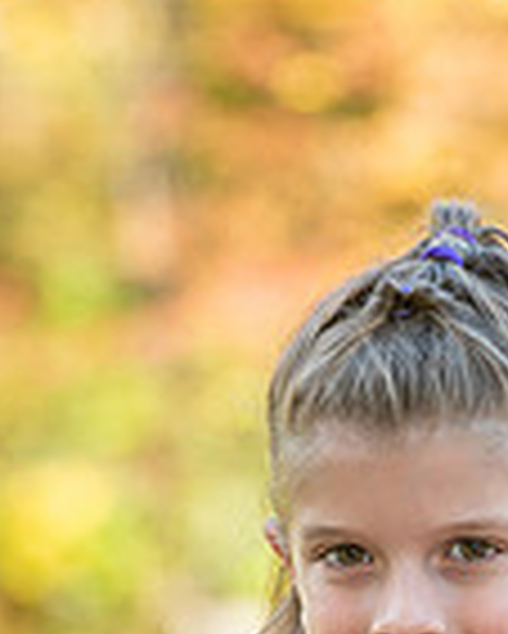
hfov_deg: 2.7
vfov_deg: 3.3
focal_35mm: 584
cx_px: 398
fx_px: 10964
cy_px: 980
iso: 100
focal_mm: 195
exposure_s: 1/125
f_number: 6.3
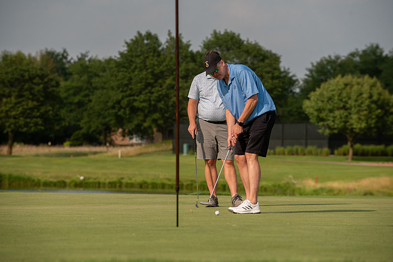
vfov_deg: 6.9
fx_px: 2184
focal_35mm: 200
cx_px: 196
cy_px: 131
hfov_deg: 10.3
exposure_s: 1/1250
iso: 250
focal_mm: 200
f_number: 5
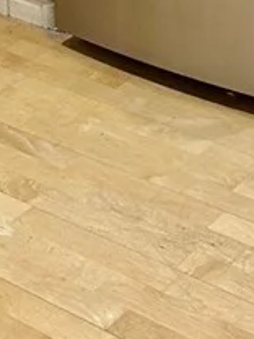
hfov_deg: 12.5
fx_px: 1154
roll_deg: +0.1
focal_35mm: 118
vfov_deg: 13.7
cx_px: 190
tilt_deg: -6.0
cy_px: -373
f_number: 1.78
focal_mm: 6.86
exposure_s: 1/60
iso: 160
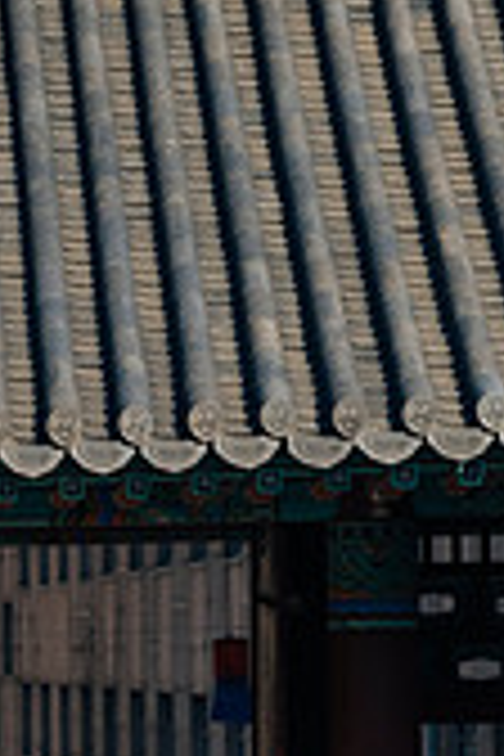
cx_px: -63
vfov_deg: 9.2
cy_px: 716
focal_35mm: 222
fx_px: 4662
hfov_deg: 6.2
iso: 400
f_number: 3.2
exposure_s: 1/4000
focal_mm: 55
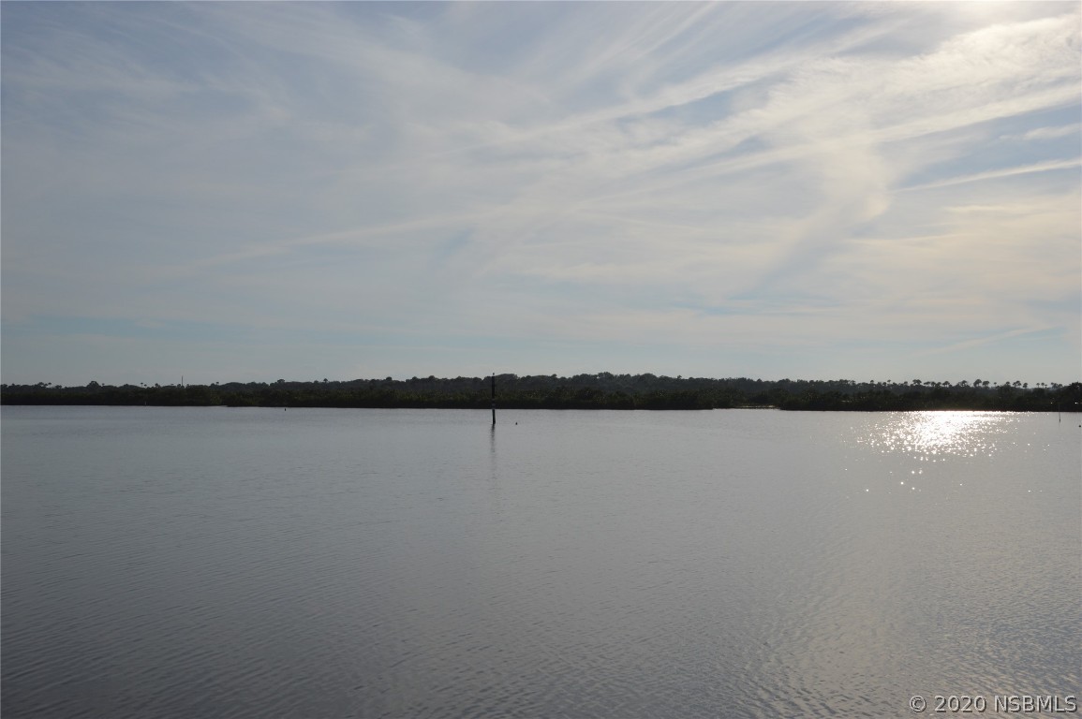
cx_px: 541
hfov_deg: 46.4
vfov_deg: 31.8
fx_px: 1261
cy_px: 360
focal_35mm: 42
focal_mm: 28
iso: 100
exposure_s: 1/500
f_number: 11
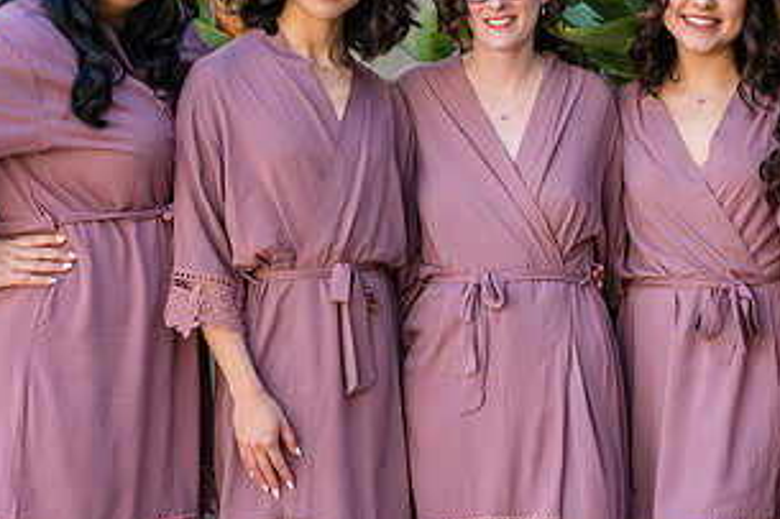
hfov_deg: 19.9
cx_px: 560
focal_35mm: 102
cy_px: 226
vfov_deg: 13.4
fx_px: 2209
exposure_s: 1/640
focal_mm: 50
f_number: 2.8
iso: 200
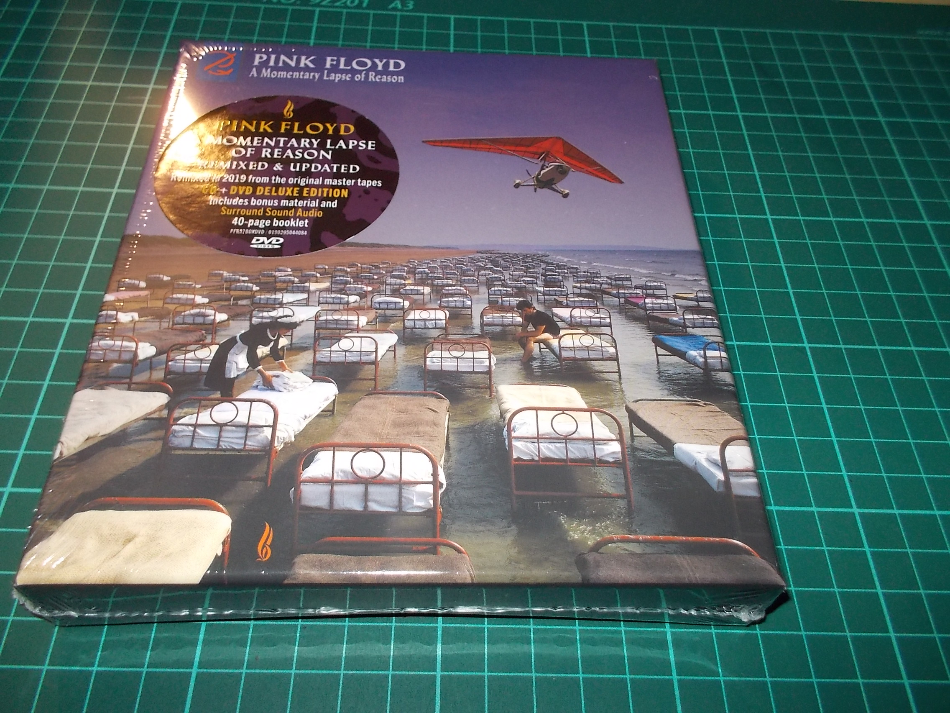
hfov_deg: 61.7
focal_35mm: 29
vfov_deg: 48.2
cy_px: 356
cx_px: 475
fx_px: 796
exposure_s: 1/30
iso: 200
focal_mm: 4.1
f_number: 3.3
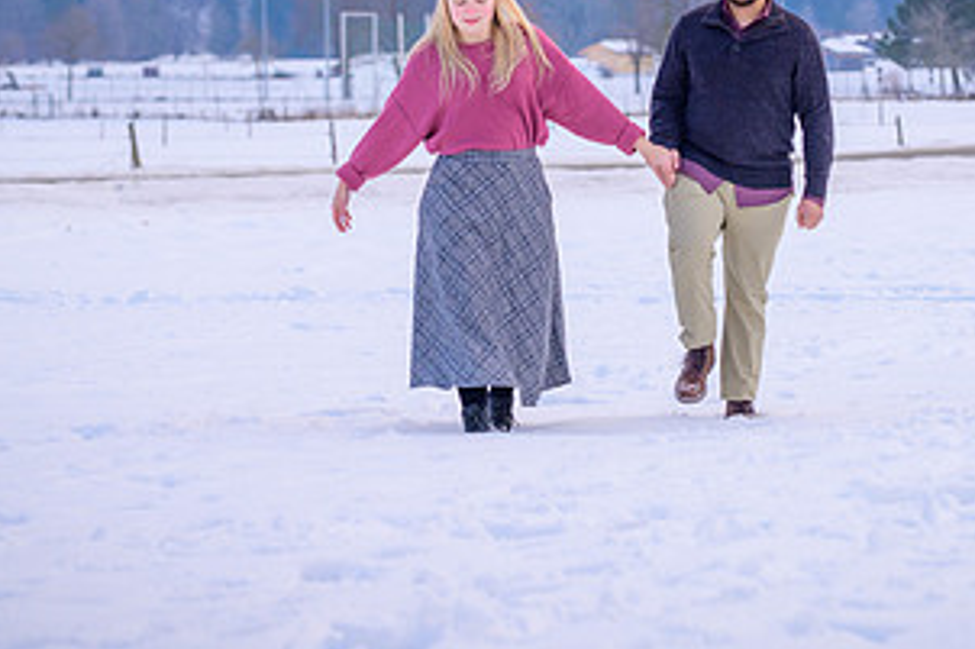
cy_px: 136
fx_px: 6036
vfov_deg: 6.1
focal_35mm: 223
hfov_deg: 9.2
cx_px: 646
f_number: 5
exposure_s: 1/320
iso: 250
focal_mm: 116
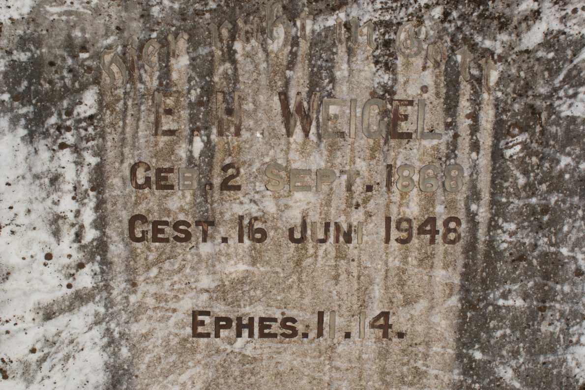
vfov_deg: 25.8
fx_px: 853
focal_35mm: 52
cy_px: 195
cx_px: 292
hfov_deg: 37.8
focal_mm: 35
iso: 100
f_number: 11
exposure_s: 1/200
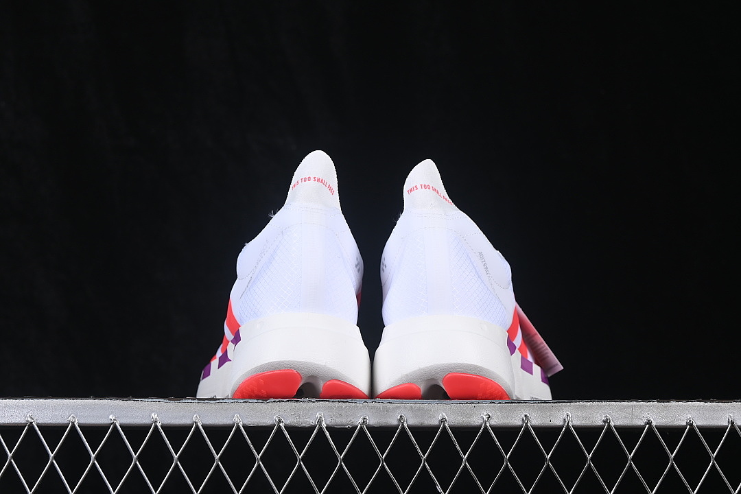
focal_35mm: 75
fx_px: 1544
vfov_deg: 18.2
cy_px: 247
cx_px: 370
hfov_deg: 27.0
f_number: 8
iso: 160
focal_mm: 50
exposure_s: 1/80
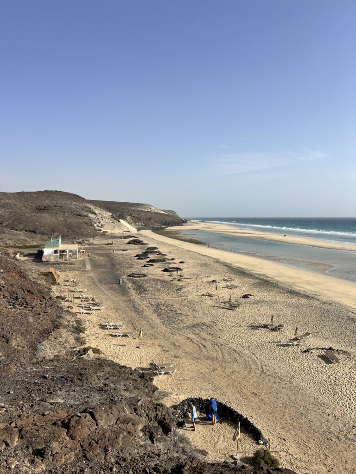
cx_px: 178
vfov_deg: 67.3
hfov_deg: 53.1
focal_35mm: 26
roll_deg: -0.5
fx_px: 357
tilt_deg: -3.9
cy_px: 237
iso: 50
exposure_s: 1/6993
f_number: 1.5
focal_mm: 5.7
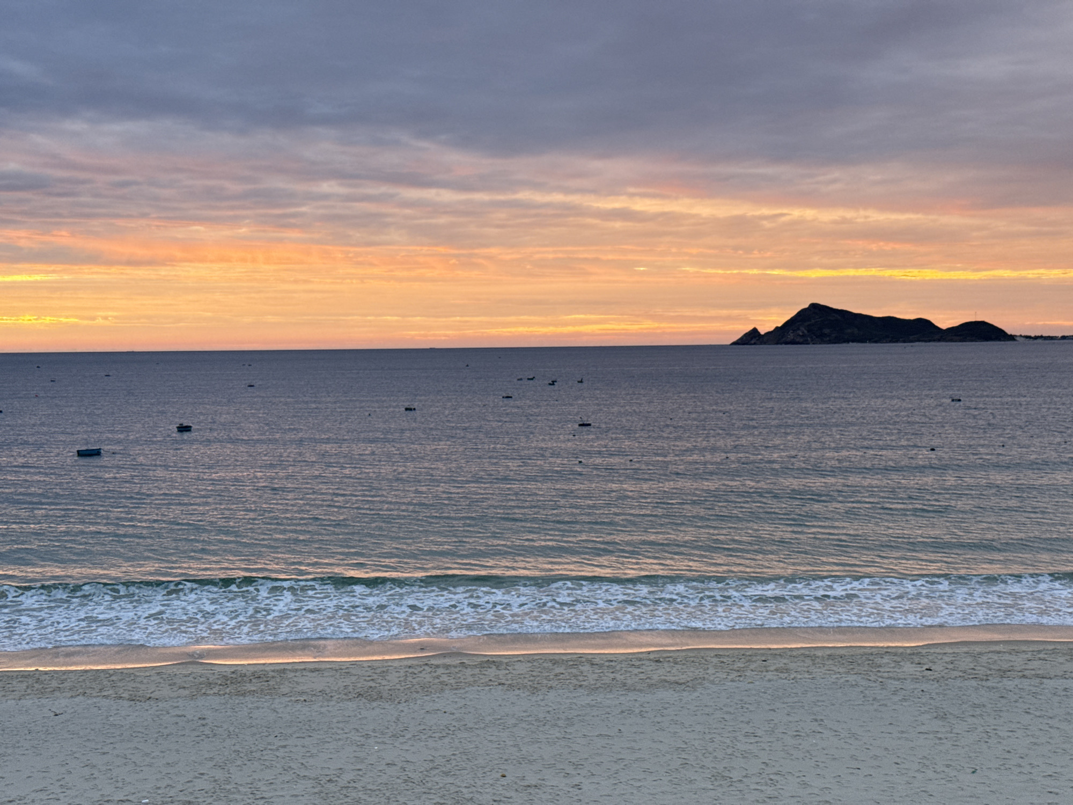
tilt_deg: -2.5
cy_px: 402
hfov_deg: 39.7
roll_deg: +0.6
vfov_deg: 30.3
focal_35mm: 48
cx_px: 536
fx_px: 1488
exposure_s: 1/74
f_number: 1.78
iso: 100
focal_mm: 6.76
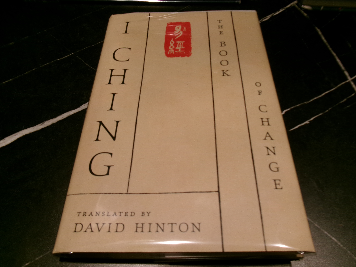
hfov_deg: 63.4
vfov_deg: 49.7
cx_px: 178
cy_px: 134
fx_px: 288
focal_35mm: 28
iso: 100
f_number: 3.9
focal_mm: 5.1
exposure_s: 1/56
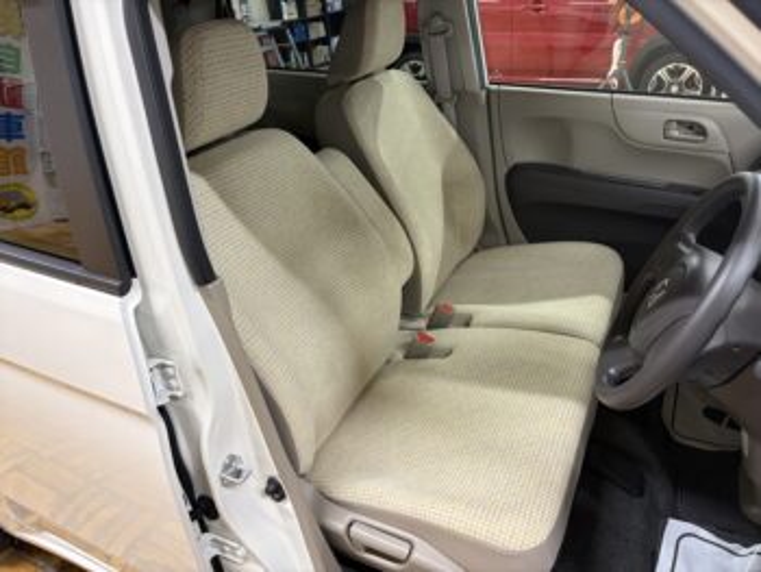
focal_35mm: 26
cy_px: 286
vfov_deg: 53.1
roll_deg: +4.3
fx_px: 572
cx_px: 380
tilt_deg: -28.8
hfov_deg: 67.3
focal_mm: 5.96
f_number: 1.6
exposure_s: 1/50
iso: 200
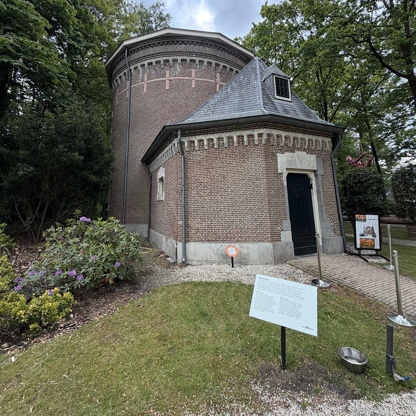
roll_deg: +1.2
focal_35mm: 17
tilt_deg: +10.9
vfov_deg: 82.9
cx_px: 203
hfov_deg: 84.0
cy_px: 165
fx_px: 231
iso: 80
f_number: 2.2
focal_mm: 2.22
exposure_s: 1/121
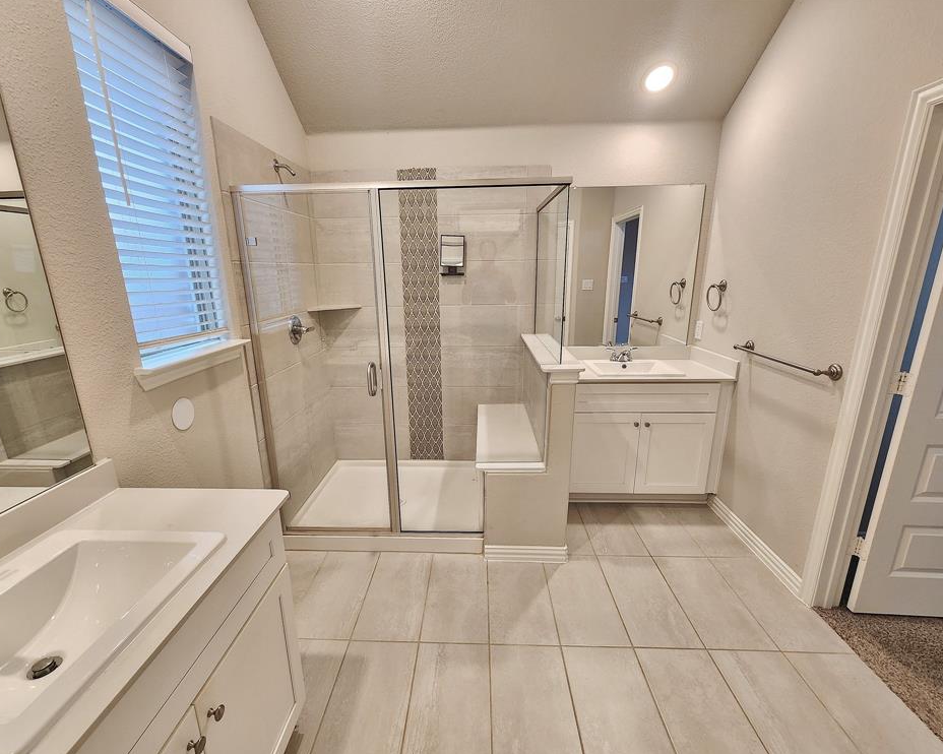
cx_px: 455
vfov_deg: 88.0
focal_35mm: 14
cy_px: 384
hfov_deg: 100.7
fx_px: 391
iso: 200
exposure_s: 1/60
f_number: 2.2
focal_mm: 2.2
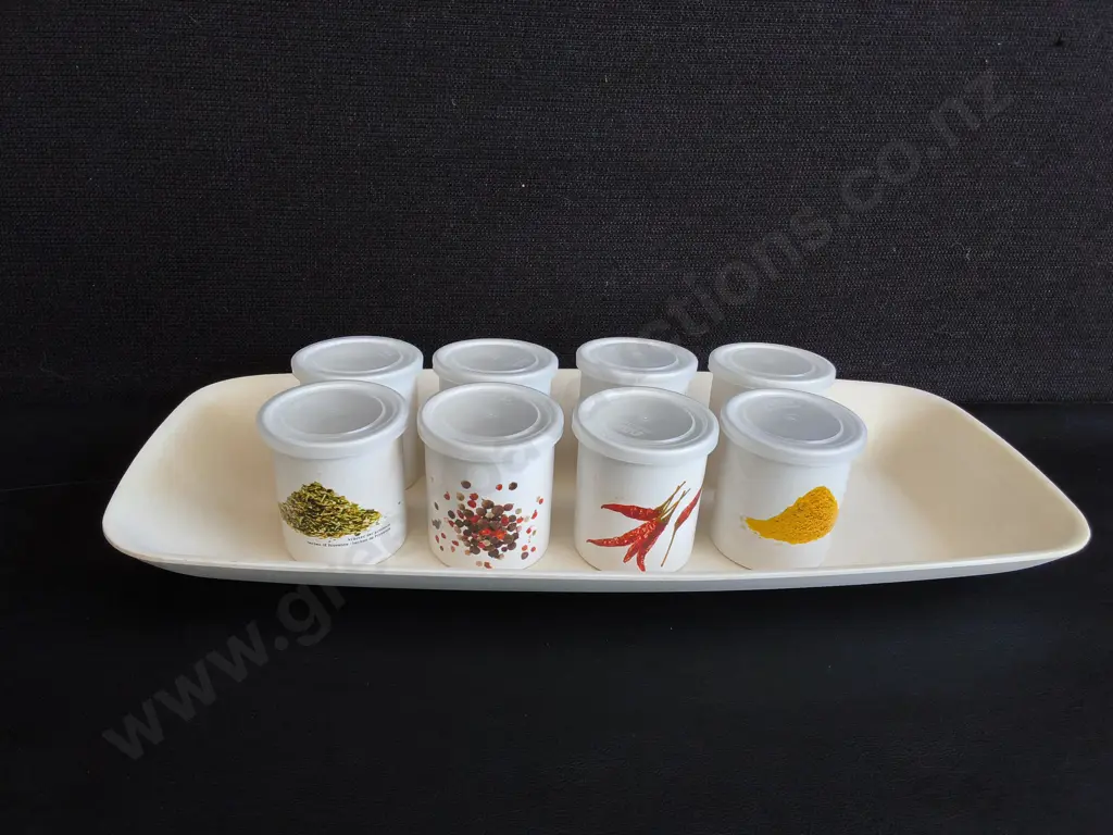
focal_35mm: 27
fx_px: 868
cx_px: 556
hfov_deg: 65.3
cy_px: 418
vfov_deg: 51.4
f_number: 2
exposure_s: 1/120
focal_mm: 2.87
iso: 100
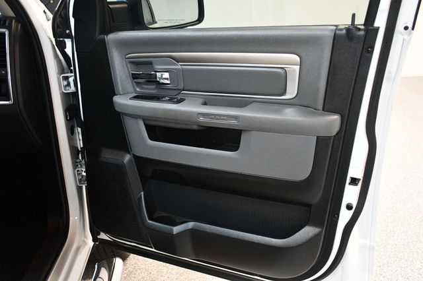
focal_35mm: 34
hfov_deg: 55.8
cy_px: 140
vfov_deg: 38.8
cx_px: 212
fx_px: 399
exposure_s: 1/60
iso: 3200
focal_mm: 23
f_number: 3.8
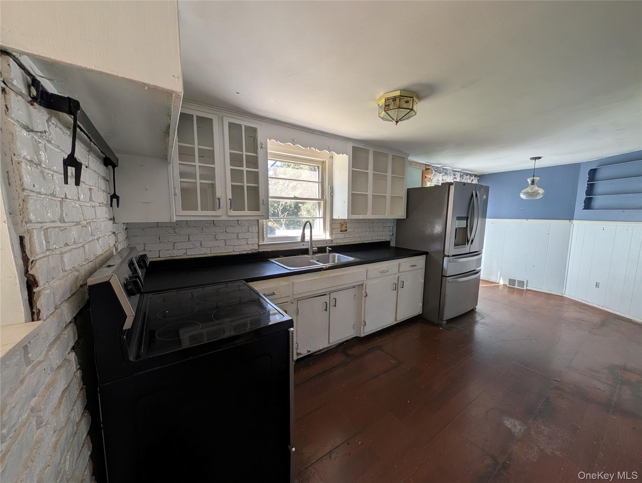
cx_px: 321
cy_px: 242
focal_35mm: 12
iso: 60
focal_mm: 2.02
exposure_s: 1/186
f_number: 1.7
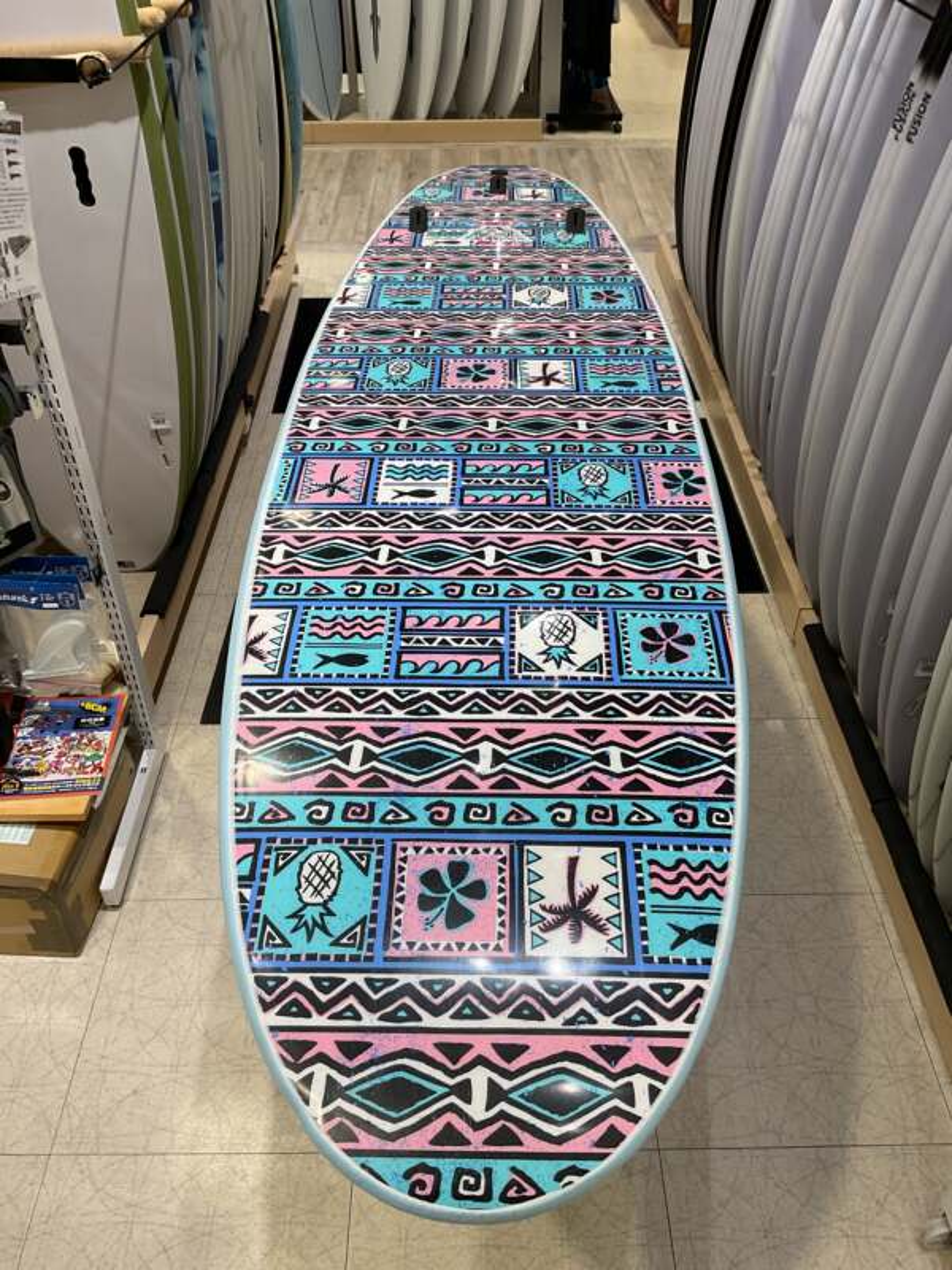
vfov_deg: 61.7
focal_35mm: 29
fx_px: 1063
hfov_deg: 48.2
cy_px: 635
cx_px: 476
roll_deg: +1.3
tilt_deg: -39.7
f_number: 1.8
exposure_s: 1/120
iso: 32
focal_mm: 3
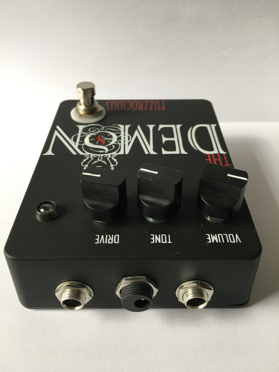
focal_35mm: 29
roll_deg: -0.7
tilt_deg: -41.4
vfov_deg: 61.7
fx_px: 312
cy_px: 186
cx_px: 140
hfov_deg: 48.2
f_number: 2.2
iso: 64
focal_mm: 4.15
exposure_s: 1/30
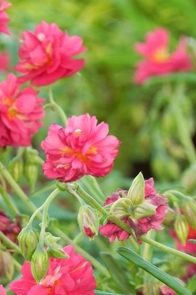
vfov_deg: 3.2
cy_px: 201
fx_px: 5226
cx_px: -3
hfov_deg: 2.1
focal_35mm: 640
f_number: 5
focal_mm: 59.9
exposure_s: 1/100
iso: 160
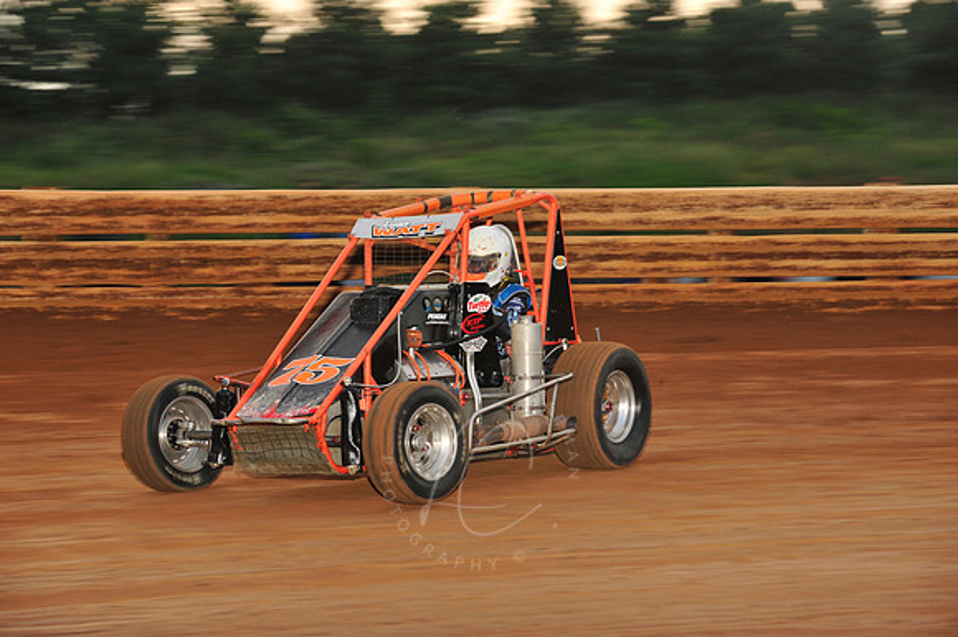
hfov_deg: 16.4
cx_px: 479
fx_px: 3324
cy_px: 318
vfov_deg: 11.0
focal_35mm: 125
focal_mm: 125
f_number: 8
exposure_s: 1/320
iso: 800
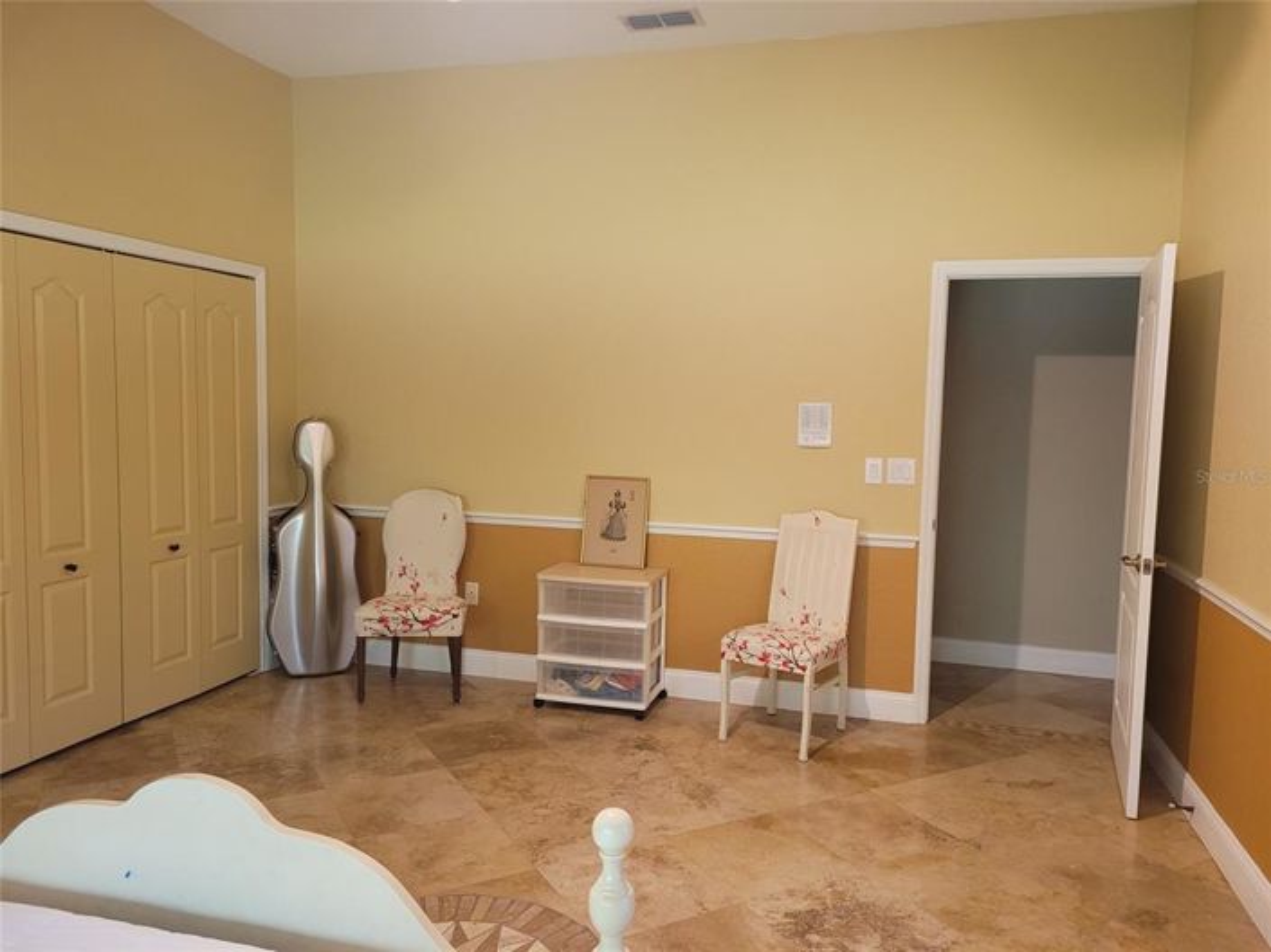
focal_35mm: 26
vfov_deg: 53.0
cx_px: 636
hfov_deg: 67.3
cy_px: 476
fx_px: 954
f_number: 1.8
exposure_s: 1/40
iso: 320
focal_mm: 5.4
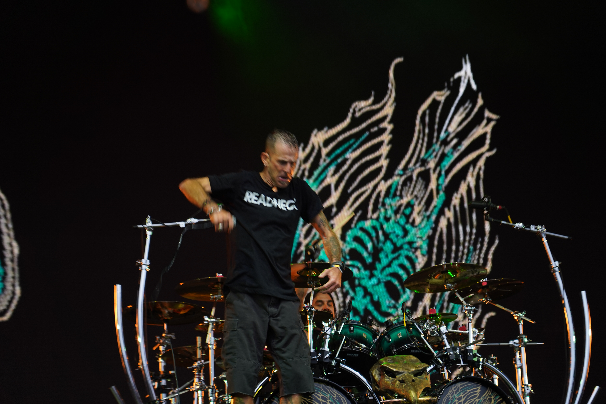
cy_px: 202
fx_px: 1683
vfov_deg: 13.7
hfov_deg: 20.4
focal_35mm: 100
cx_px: 303
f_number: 4
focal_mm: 100
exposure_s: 1/125
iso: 250
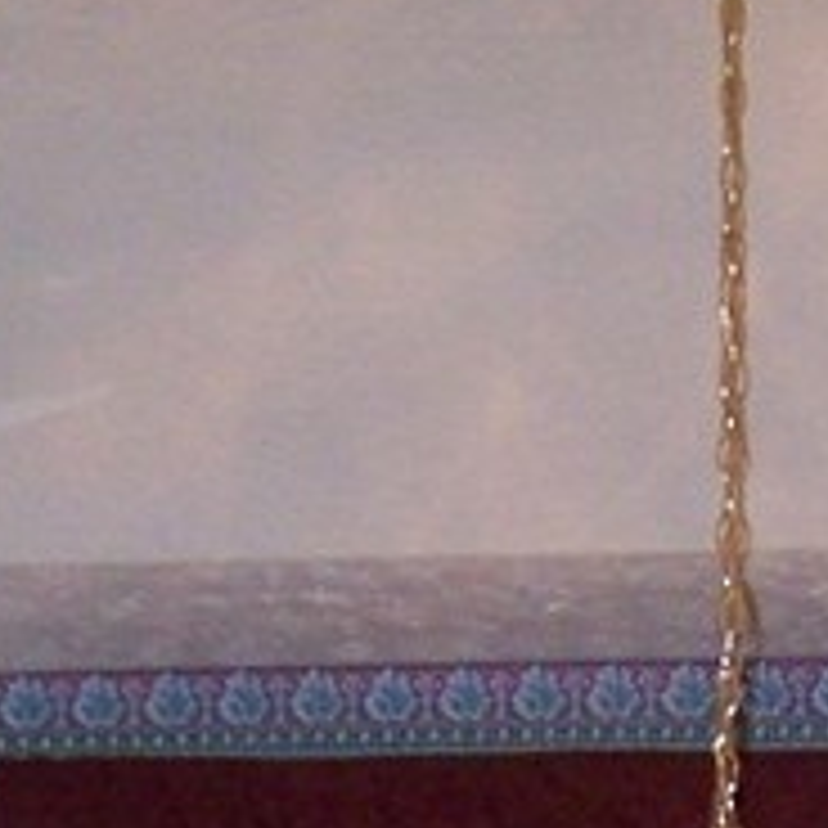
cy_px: 1665
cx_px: 513
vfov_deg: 13.3
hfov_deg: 15.4
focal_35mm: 113
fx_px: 3058
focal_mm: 3.8
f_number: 2.8
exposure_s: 1/30
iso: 200
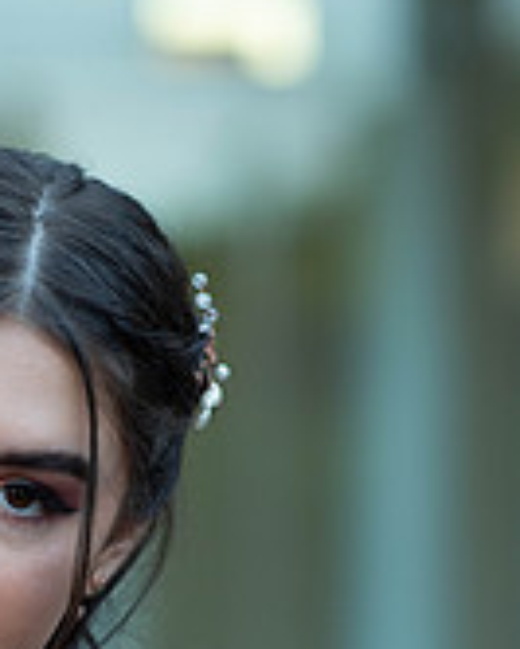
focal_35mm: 216
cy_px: 669
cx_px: -61
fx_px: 4151
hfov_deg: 7.1
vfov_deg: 8.9
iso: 250
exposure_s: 1/640
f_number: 2
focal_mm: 85
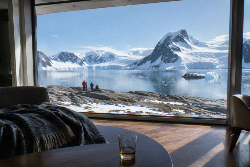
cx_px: 125
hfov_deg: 54.5
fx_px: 243
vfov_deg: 37.8
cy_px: 84
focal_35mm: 35
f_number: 8
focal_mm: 35
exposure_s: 1/400
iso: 400
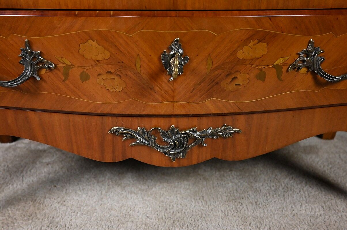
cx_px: 174
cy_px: 115
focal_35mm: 24
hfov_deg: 73.8
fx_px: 231
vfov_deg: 53.0
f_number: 4
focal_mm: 24
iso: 5000
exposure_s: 1/125
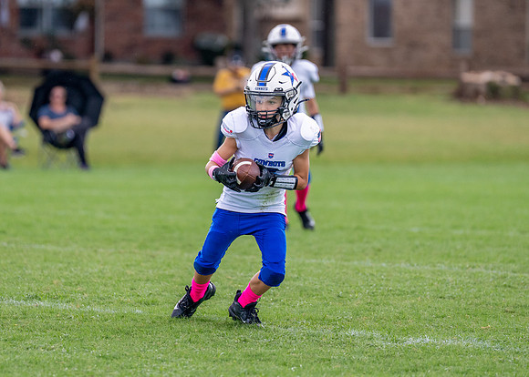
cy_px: 131
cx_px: 209
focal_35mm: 352
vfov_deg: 4.1
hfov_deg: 5.7
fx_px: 5282
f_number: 2.8
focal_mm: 200
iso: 400
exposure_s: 1/3200
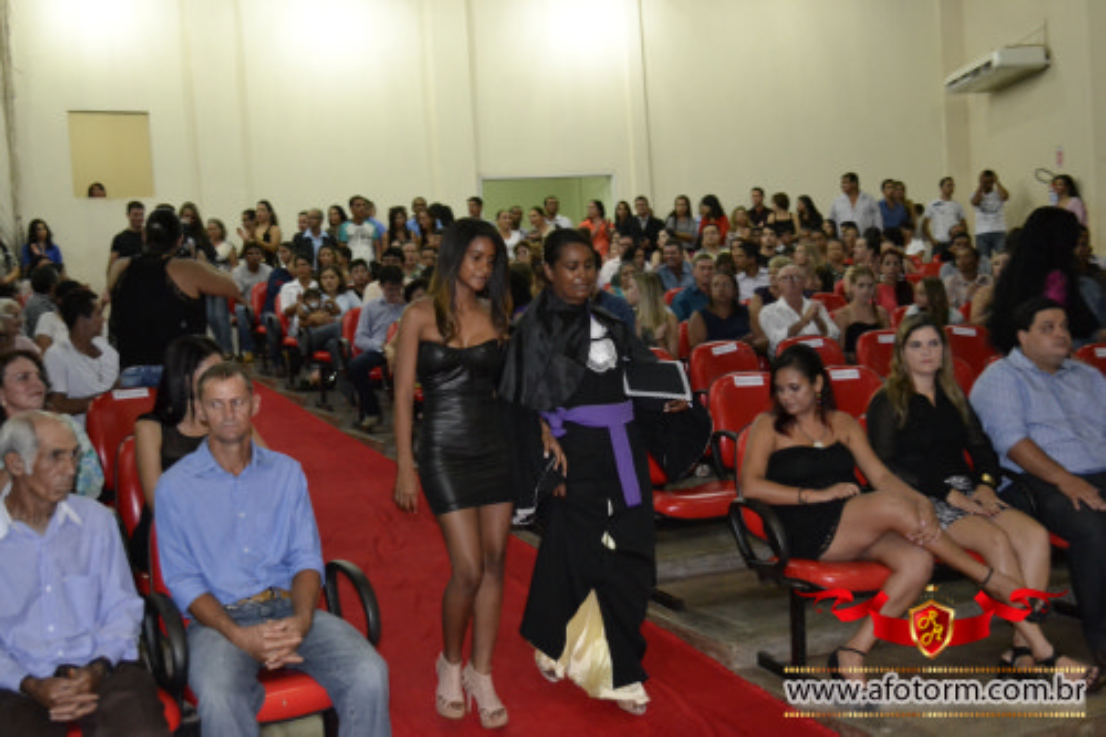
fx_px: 1106
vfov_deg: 36.8
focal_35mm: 36
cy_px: 368
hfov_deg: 53.1
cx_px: 553
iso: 3200
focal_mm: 24
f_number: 4
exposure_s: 1/60
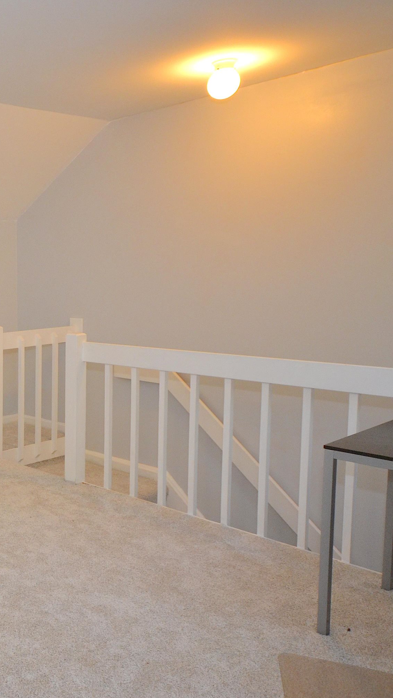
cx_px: -104
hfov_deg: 27.9
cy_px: 350
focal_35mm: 36
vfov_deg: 55.6
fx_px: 663
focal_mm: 15
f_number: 5
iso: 1000
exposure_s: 1/60
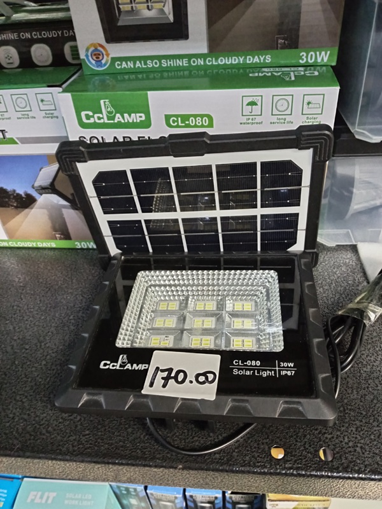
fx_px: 397
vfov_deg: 65.3
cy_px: 254
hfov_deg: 51.4
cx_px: 191
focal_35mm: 27
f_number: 1.8
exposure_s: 1/20
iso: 763
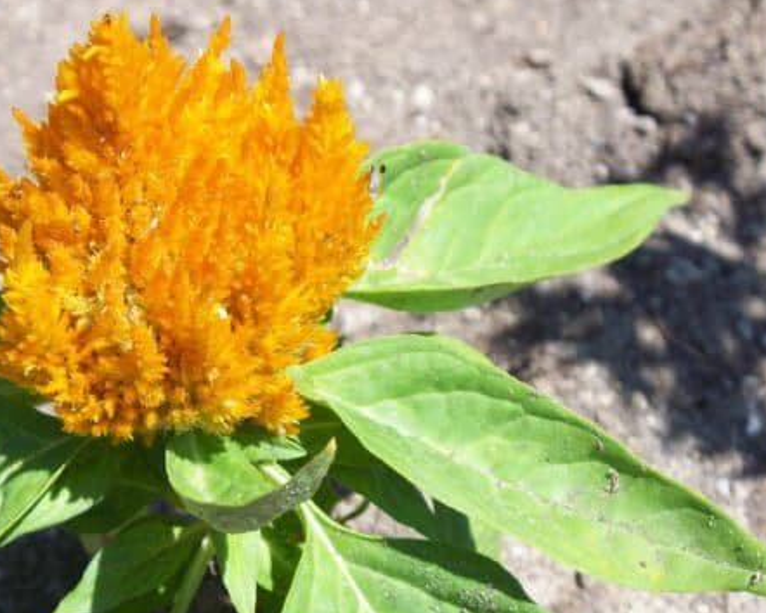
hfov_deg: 14.8
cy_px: 440
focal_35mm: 129
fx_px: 2926
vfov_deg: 11.9
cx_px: 170
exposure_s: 1/500
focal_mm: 16.9
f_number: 3.4
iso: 80
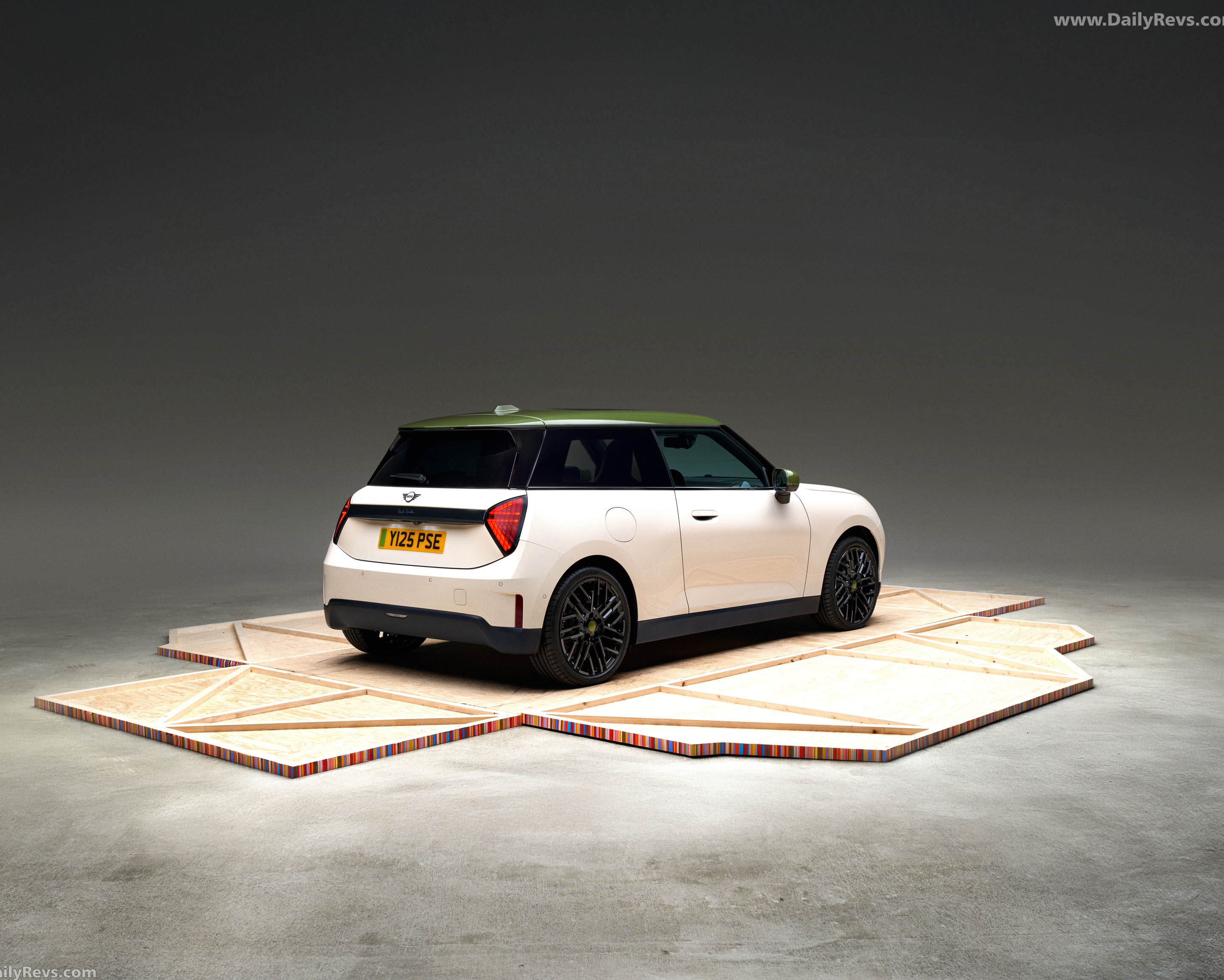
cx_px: 590
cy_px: 491
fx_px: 1377
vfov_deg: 39.2
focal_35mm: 38
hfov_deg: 47.9
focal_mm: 45
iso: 250
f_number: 13
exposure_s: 1/3
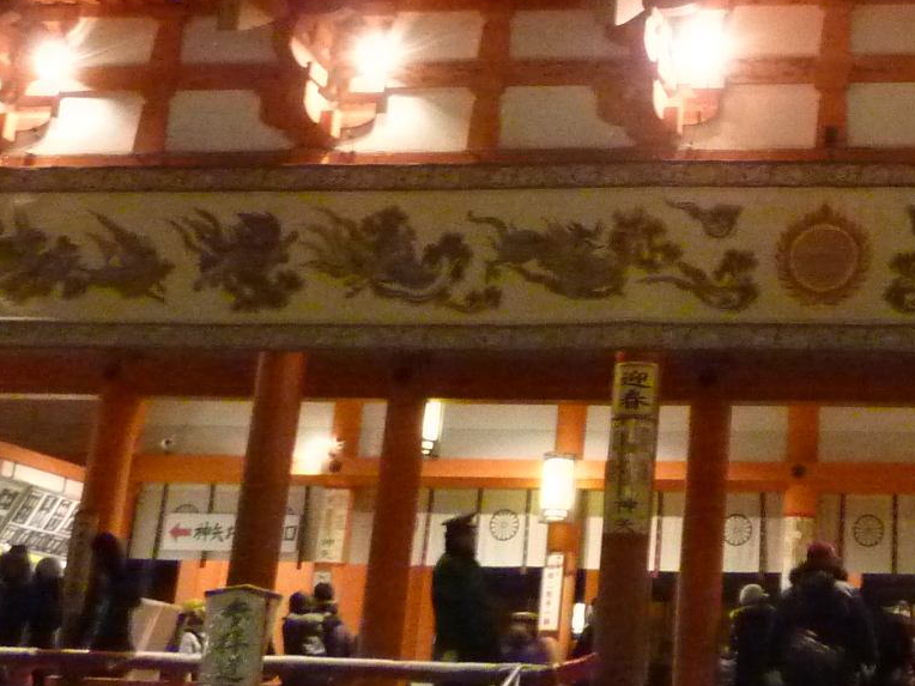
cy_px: -36
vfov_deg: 21.0
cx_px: 854
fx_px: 1771
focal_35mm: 67
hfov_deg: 27.7
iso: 800
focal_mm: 4.1
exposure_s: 1/8
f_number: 3.3
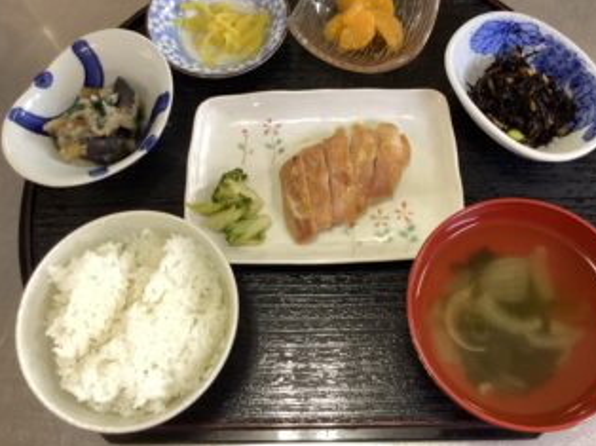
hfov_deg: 50.0
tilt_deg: -67.3
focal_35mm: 37
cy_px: 191
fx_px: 637
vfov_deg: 38.5
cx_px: 339
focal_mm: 3.3
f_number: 2.4
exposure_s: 1/33
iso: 320
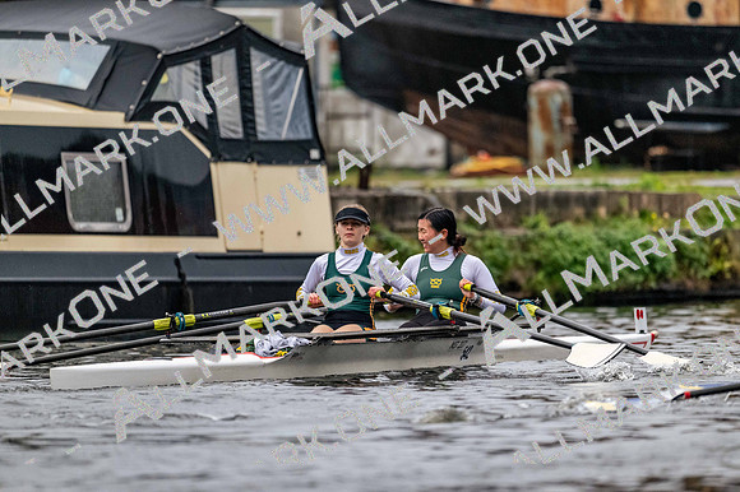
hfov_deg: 5.2
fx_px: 8219
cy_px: 246
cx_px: 370
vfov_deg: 3.4
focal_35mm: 400
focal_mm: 400
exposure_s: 1/2000
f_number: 4.5
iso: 4500
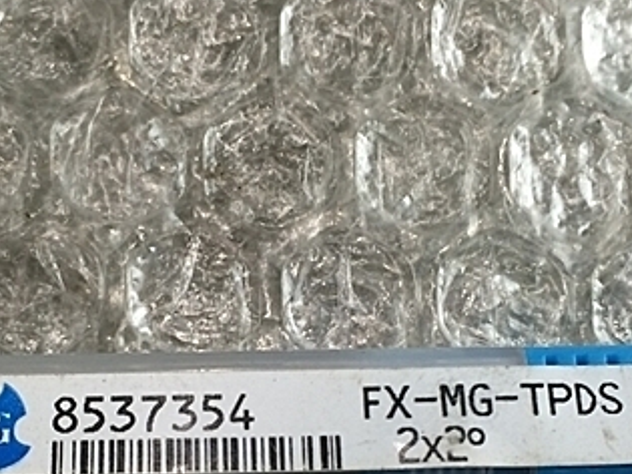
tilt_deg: -78.9
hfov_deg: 32.6
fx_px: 1077
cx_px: 253
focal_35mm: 59
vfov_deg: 24.4
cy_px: 384
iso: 100
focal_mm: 4.15
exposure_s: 1/33
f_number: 2.2
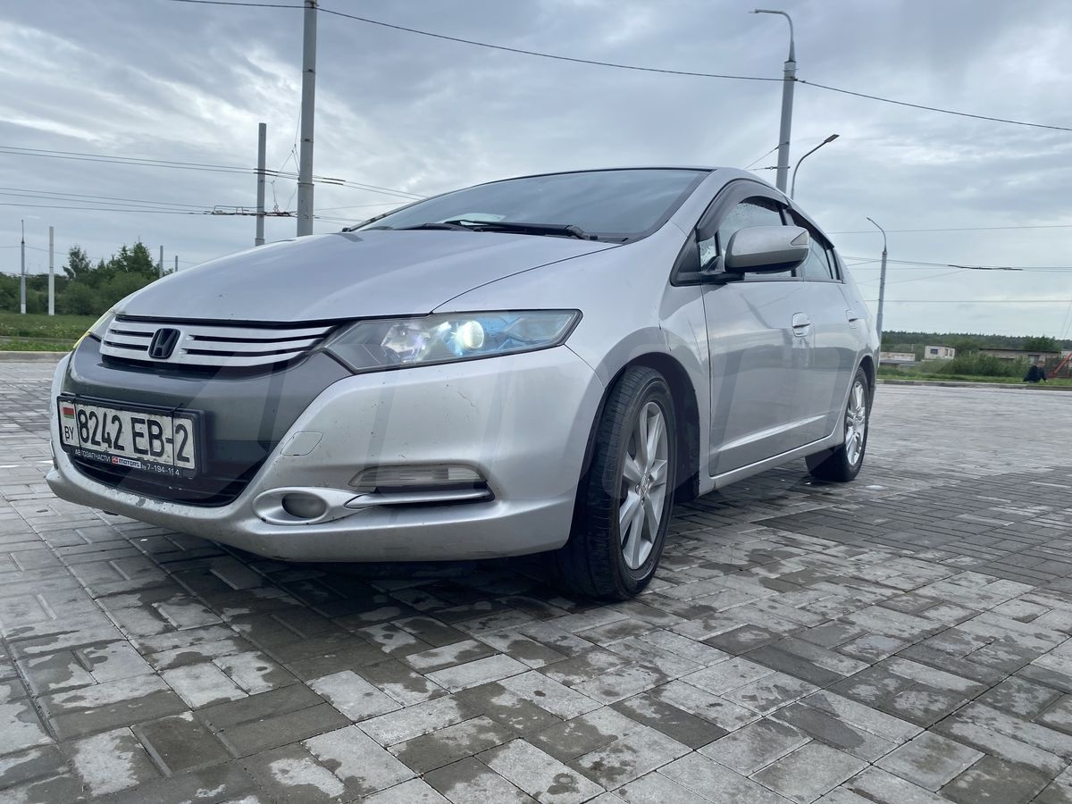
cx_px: 536
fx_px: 805
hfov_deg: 67.3
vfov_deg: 53.1
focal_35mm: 26
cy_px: 402
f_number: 1.8
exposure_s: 1/858
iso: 32
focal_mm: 4.25
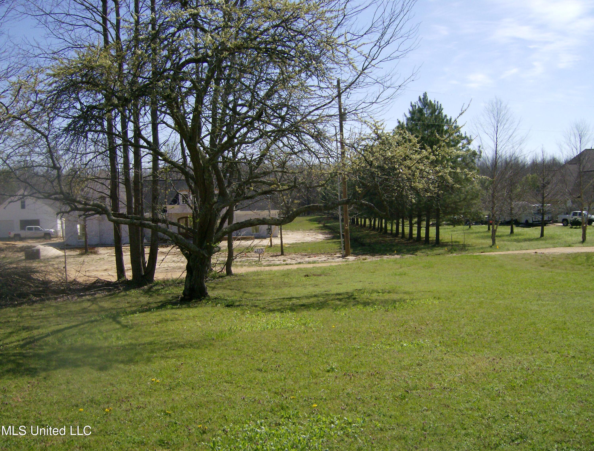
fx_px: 621
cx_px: 297
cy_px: 226
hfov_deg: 51.1
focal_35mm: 36
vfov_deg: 40.0
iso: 100
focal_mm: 6
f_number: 4.7
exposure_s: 1/806
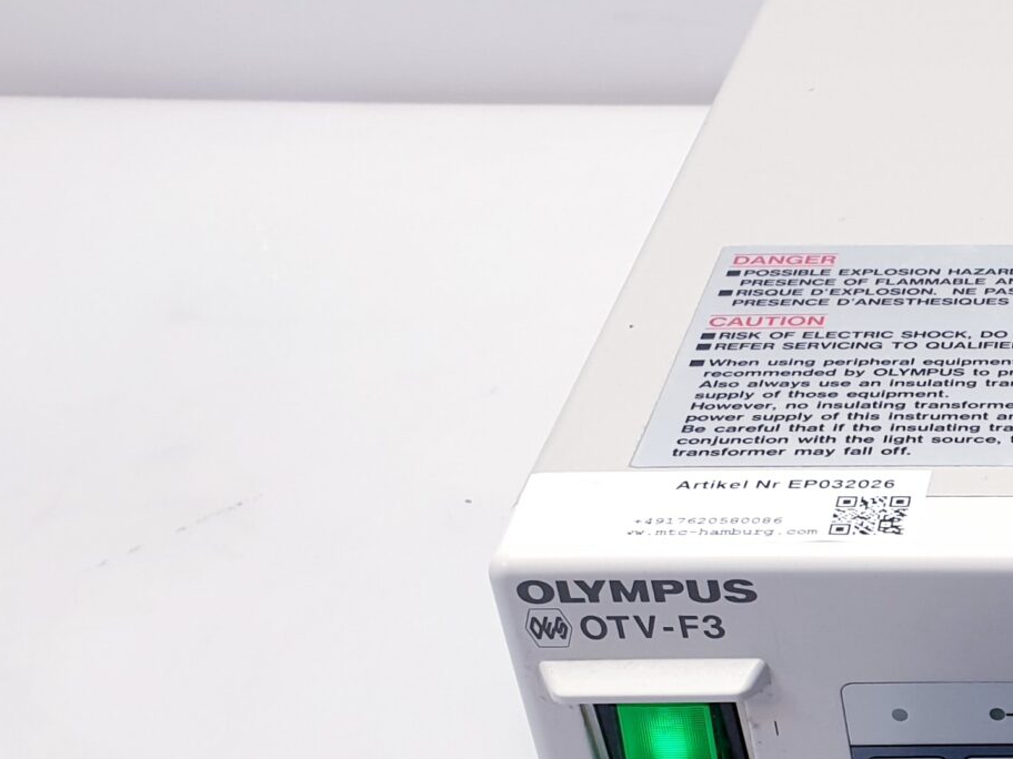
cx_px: 1291
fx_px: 2136
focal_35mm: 73
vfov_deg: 19.2
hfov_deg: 23.7
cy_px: 863
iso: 64
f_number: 2.4
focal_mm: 4.3
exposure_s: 1/50
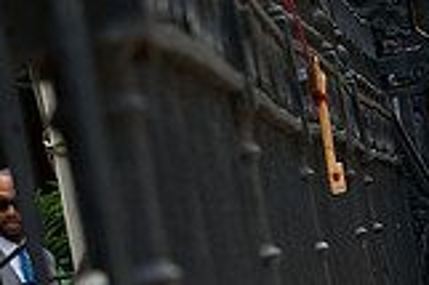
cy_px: 424
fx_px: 4976
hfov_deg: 4.9
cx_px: 751
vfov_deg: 3.3
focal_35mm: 418
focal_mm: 116
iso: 320
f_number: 8
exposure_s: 1/250
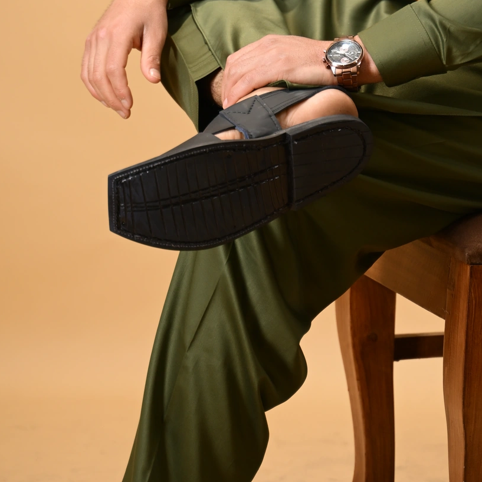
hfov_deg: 8.8
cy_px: 5
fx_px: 3135
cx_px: 370
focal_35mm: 199
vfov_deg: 8.7
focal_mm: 75
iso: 200
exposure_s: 1/125
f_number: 2.8
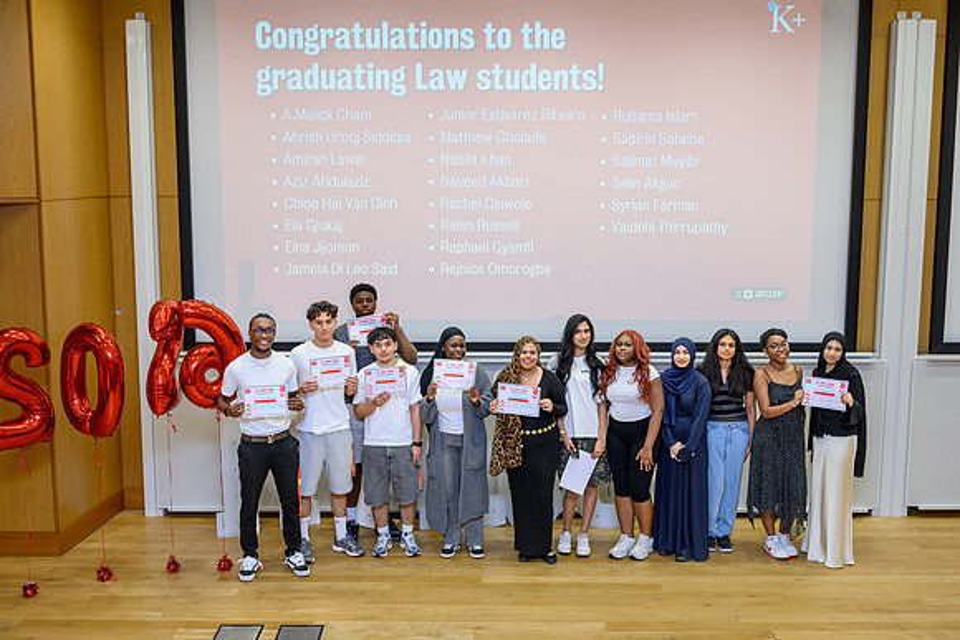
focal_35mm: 40
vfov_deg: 33.6
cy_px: 320
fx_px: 1060
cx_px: 480
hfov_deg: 48.7
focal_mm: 39
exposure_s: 1/200
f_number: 2.8
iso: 1250
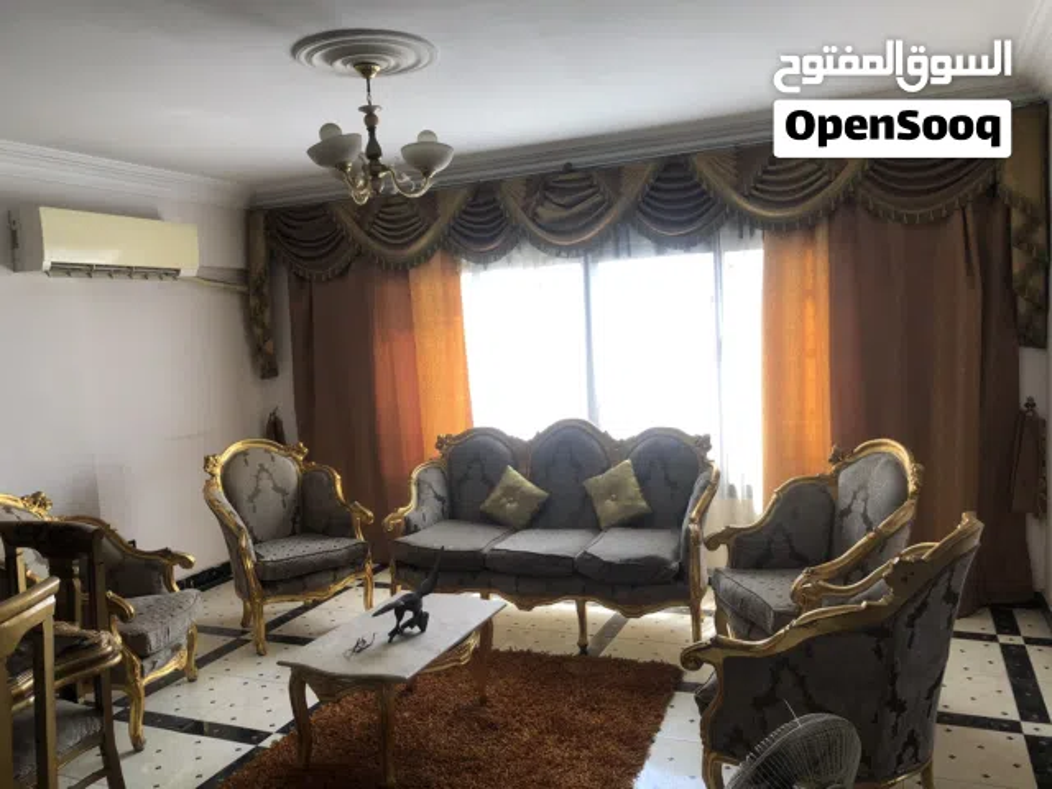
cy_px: 394
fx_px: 851
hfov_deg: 63.4
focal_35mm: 28
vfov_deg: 49.7
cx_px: 526
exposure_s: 1/40
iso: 25
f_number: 1.8
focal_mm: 4
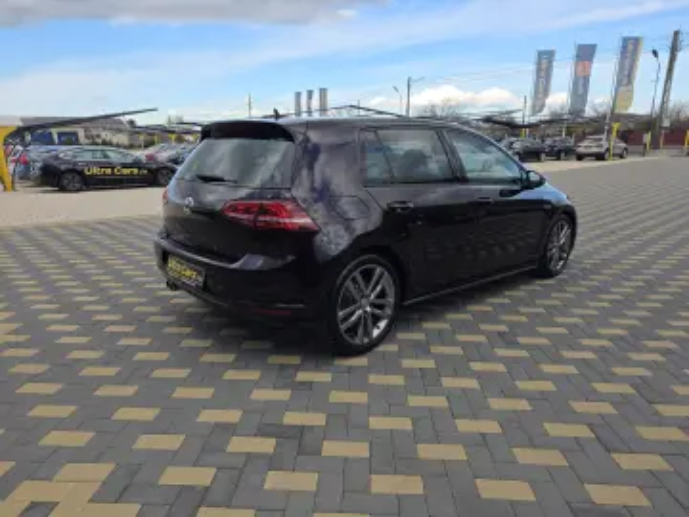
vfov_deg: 58.9
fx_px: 458
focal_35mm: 23
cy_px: 258
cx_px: 344
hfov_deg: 73.9
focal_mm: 6.25
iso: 80
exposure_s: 1/2812
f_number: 1.7
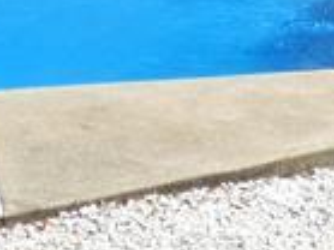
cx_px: 120
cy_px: -89
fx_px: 1417
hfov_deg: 13.4
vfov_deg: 9.9
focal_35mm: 147
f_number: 2.8
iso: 100
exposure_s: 1/1300
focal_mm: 3.58
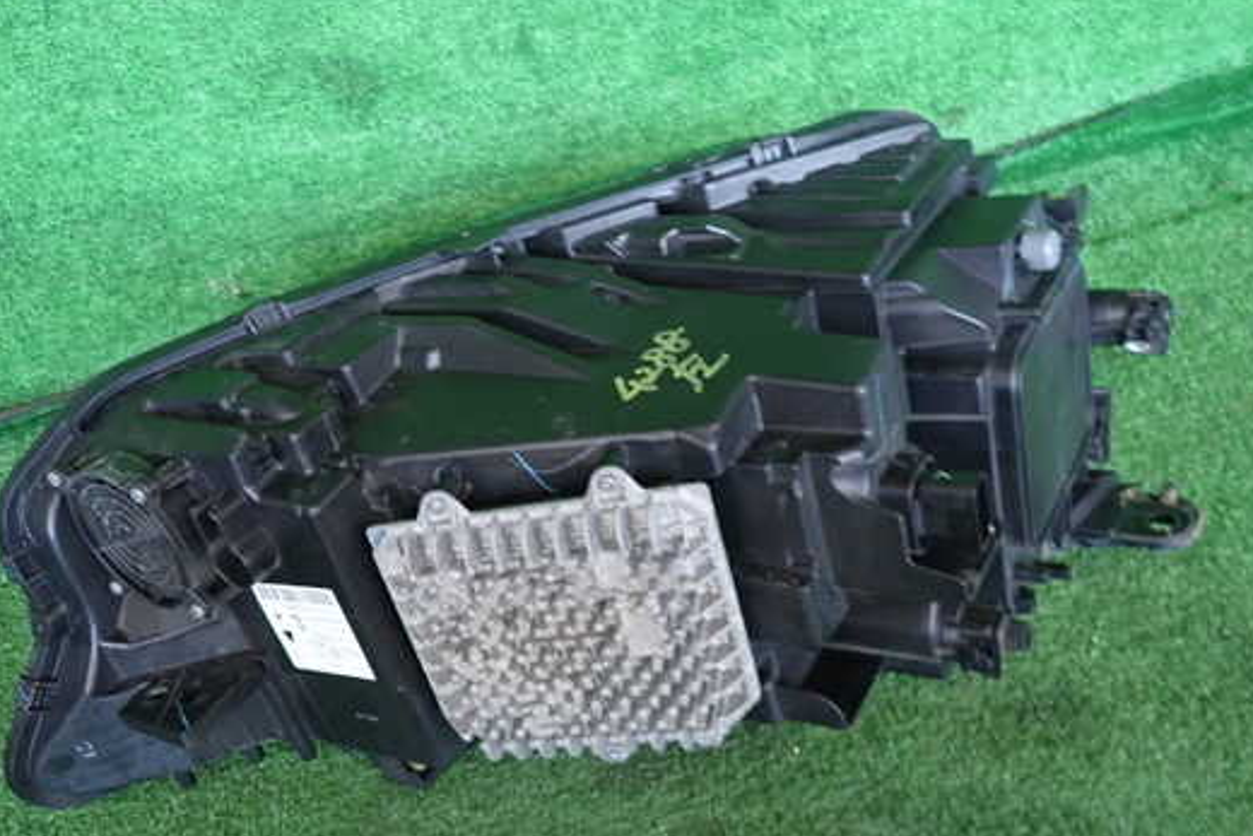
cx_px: 581
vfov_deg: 43.5
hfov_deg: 61.8
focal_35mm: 30
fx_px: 1044
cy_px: 472
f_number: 2
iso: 200
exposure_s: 1/30
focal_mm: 4.5
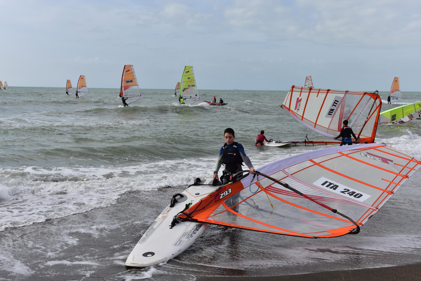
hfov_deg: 43.6
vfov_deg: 29.9
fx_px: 526
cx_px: 196
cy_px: 150
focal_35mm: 45
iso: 100
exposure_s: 1/1250
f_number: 5
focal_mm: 40
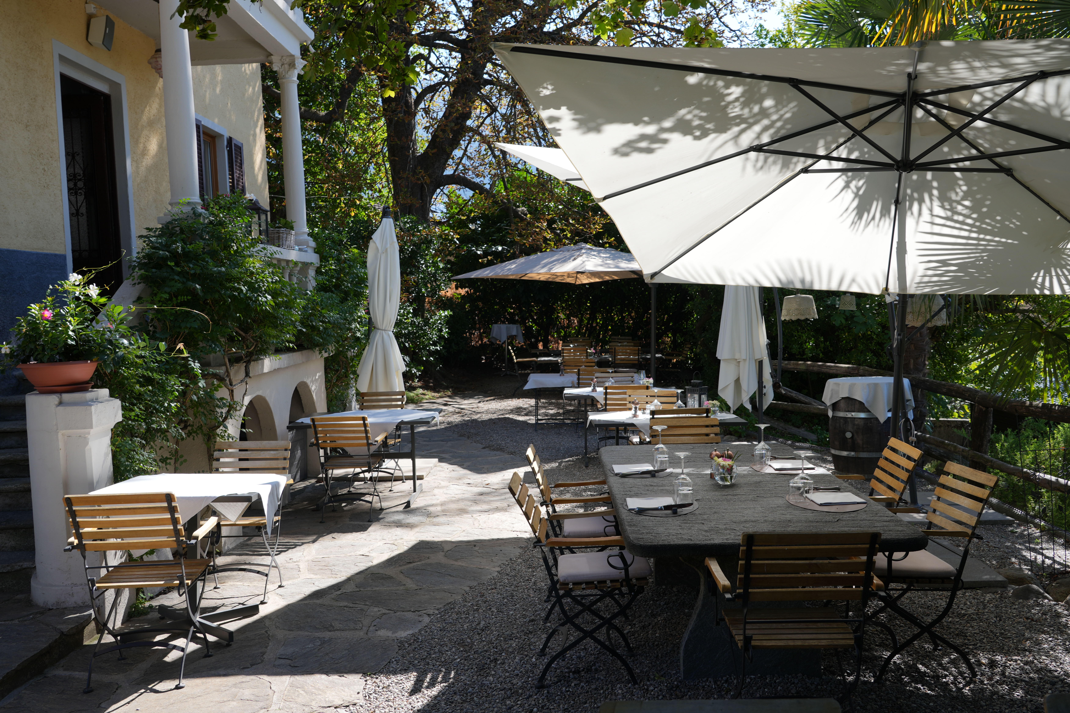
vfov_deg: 41.1
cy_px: 356
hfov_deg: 58.7
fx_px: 951
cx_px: 535
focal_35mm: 32
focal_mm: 32
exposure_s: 1/125
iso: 100
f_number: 6.3
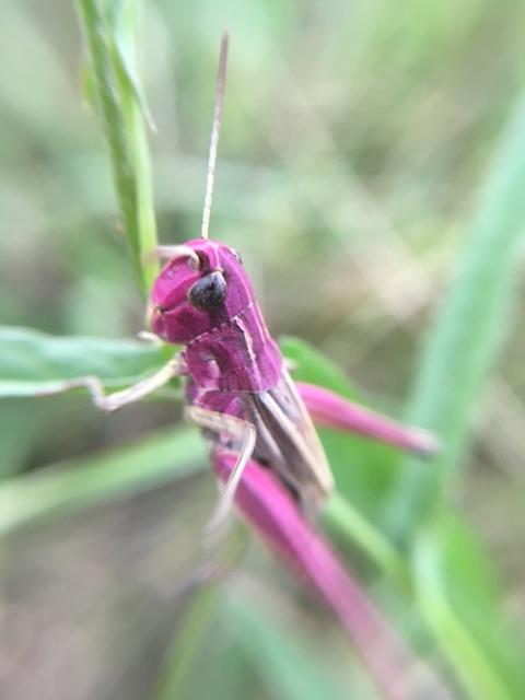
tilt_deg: -47.7
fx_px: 586
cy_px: 350
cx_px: 262
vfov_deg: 61.7
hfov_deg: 48.2
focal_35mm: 29
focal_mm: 4.15
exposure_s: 1/33
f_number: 2.2
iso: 25
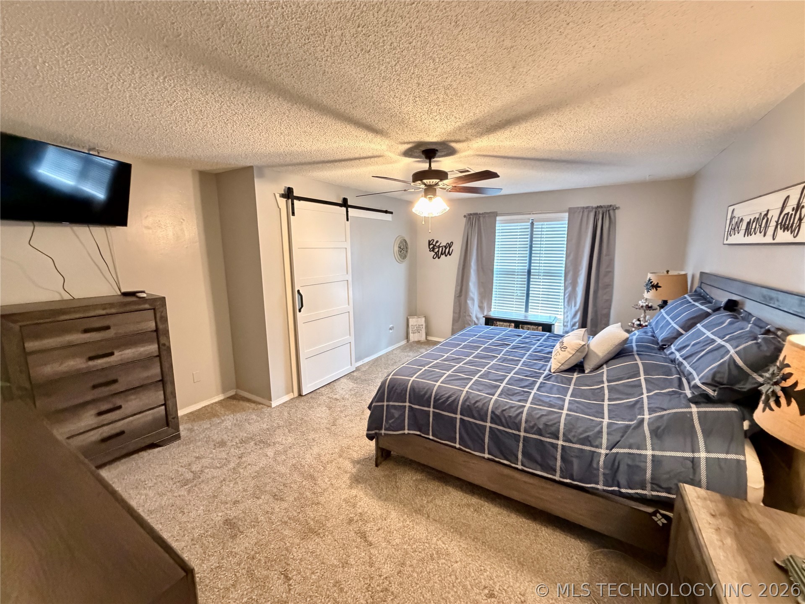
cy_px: 302
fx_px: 326
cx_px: 402
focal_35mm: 14
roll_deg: +0.1
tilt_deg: -9.4
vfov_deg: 85.7
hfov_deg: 102.1
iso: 1600
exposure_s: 1/30
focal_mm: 2.22
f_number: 2.2
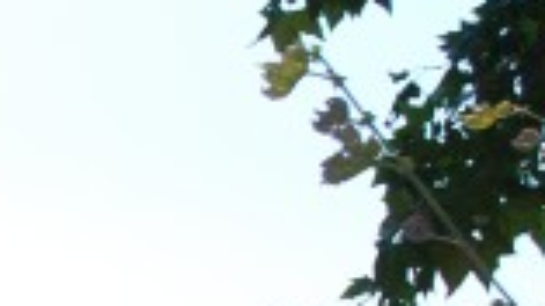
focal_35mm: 186
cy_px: 513
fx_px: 2688
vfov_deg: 6.4
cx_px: -548
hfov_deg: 10.6
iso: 100
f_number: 7.1
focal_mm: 29
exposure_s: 1/200
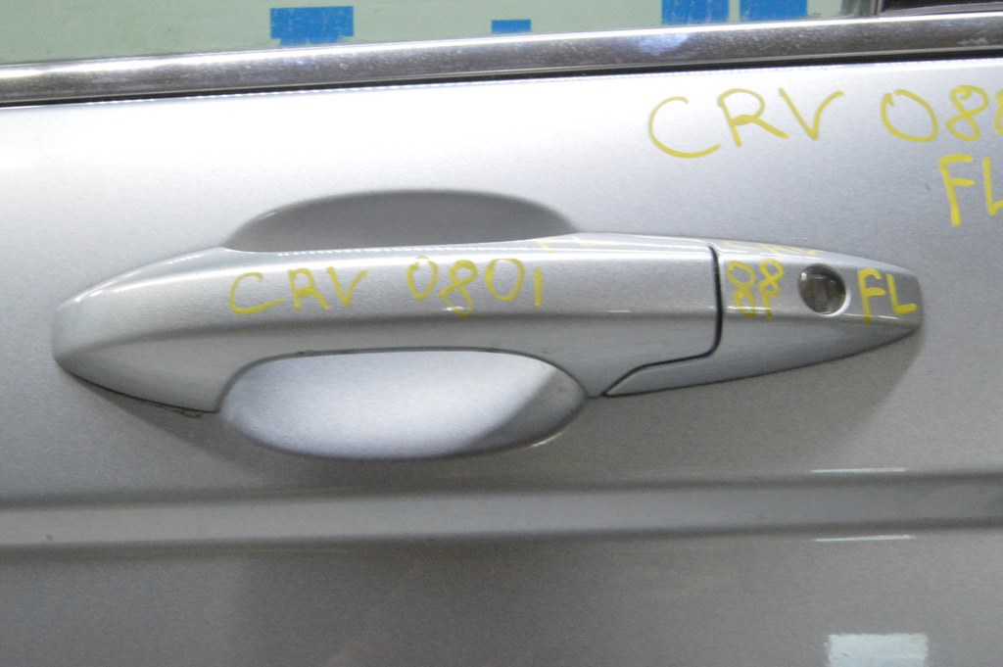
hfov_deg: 43.6
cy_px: 334
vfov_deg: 29.8
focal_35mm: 45
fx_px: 1253
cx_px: 502
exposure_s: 1/15
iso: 6400
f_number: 20
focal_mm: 30
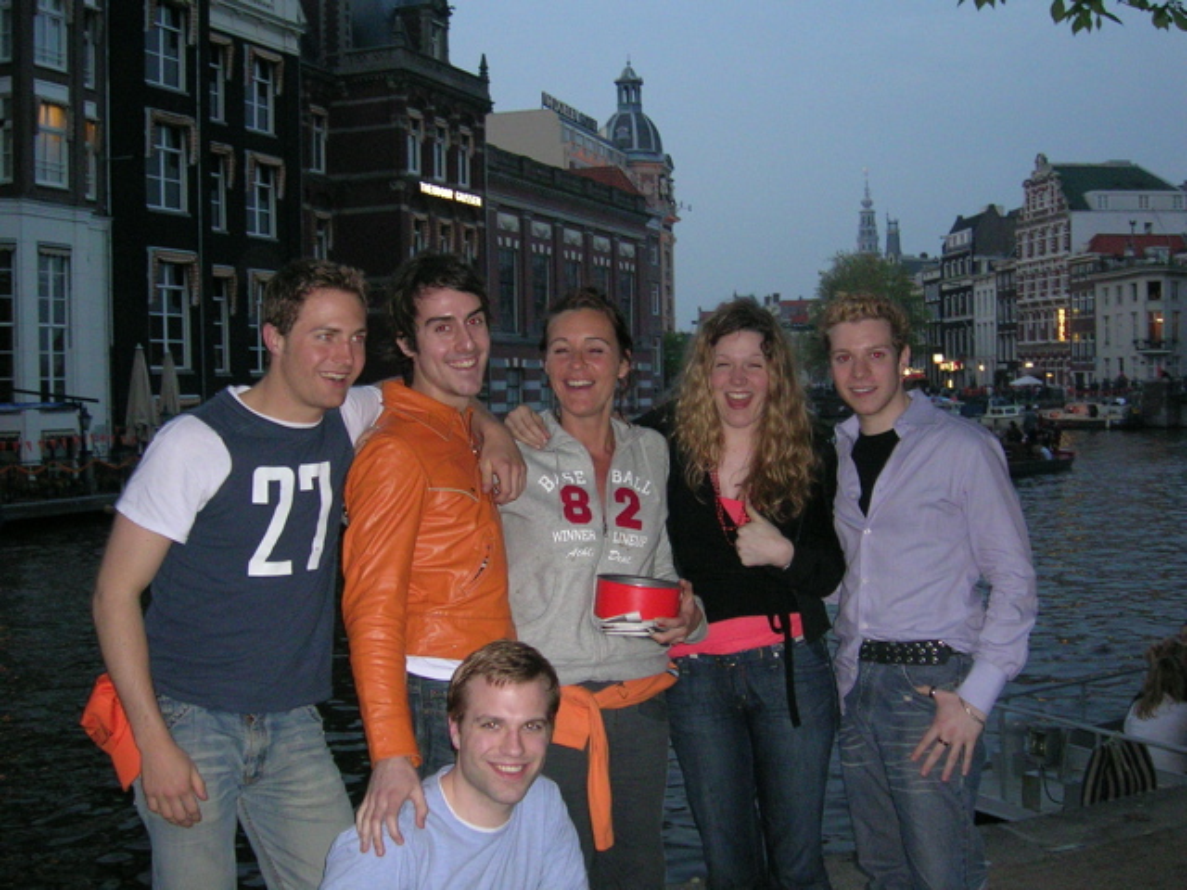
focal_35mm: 44
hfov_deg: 42.9
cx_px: 594
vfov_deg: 32.9
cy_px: 445
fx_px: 1509
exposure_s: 1/60.1
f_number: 3
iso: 200
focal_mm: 6.7
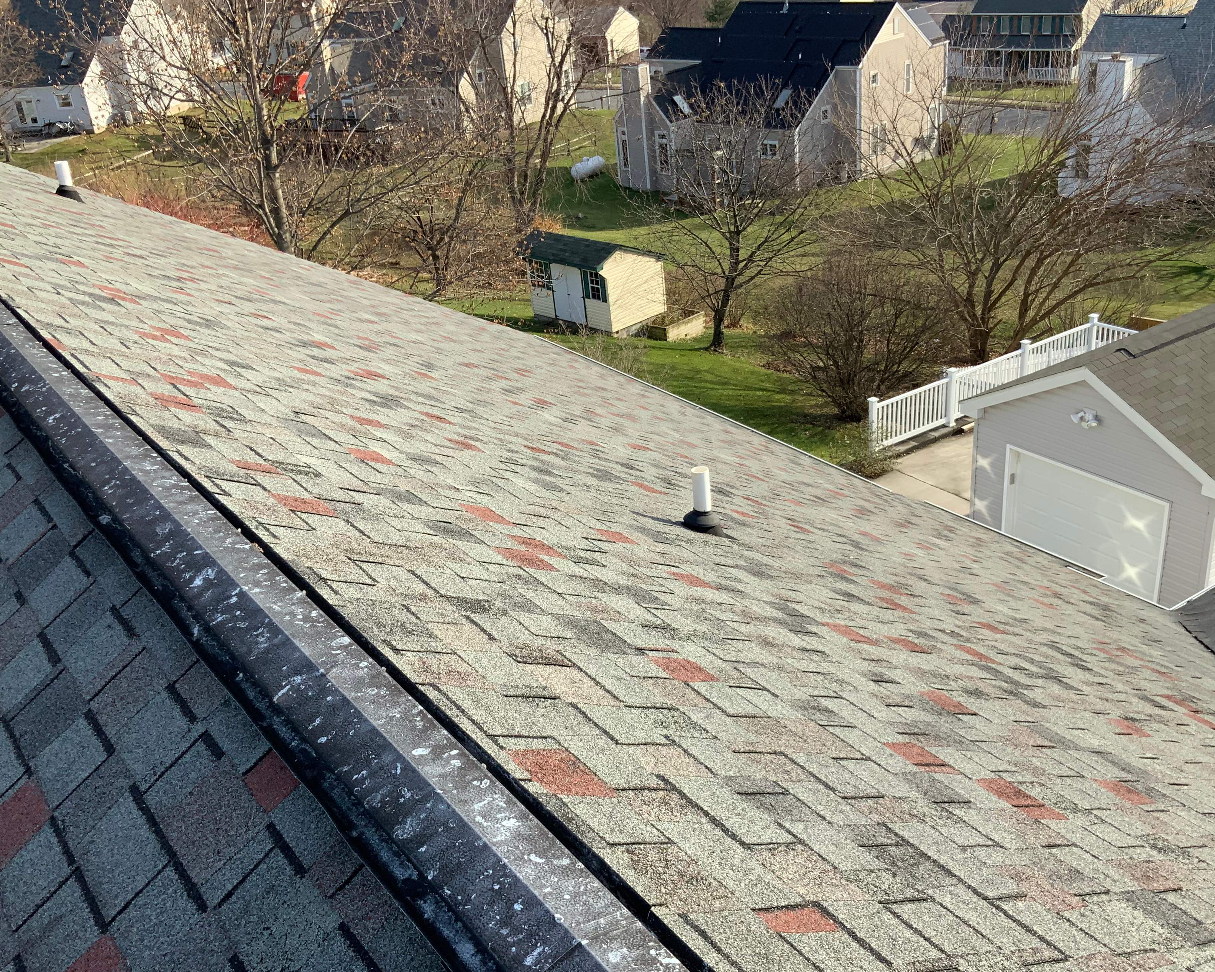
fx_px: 1295
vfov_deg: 41.1
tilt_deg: -27.7
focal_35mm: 36
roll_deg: +6.7
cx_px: 661
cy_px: 553
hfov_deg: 50.2
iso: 16
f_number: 1.8
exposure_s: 1/719
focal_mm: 3
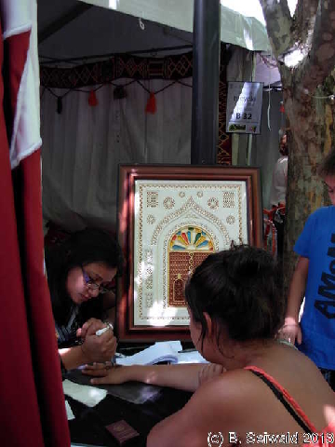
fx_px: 490
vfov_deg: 49.0
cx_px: 168
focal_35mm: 38
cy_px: 224
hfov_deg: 37.7
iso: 79
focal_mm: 6.3
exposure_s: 1/76.1
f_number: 2.9
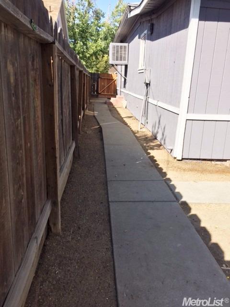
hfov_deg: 48.2
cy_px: 154
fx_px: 257
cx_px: 115
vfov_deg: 61.7
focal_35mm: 29
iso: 32
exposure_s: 1/1068
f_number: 2.2
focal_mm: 4.15
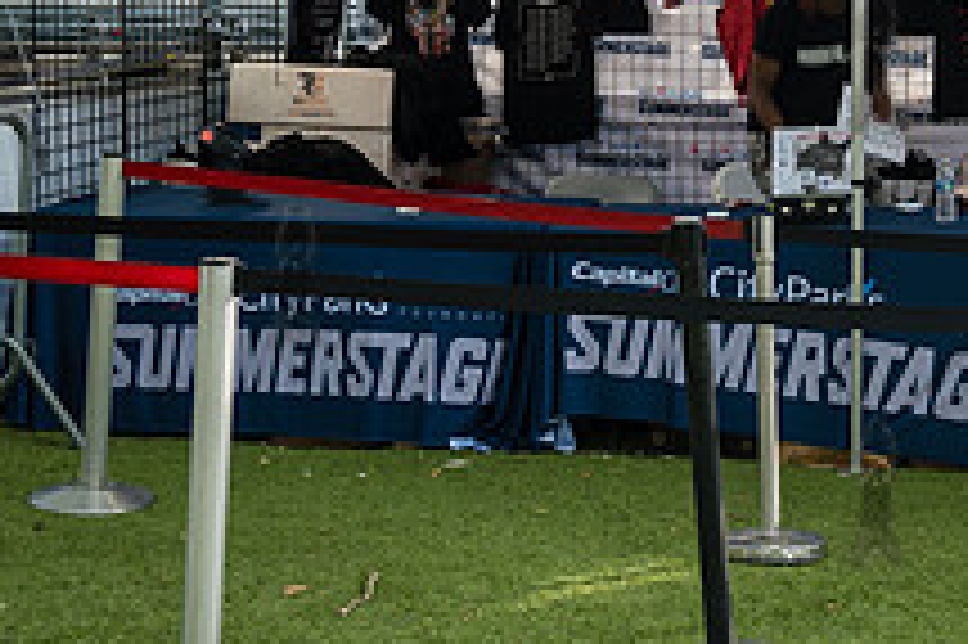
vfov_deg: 14.8
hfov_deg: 21.9
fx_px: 2446
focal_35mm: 91
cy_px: 52
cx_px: 873
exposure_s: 1/40
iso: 100
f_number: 4
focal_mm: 22.5
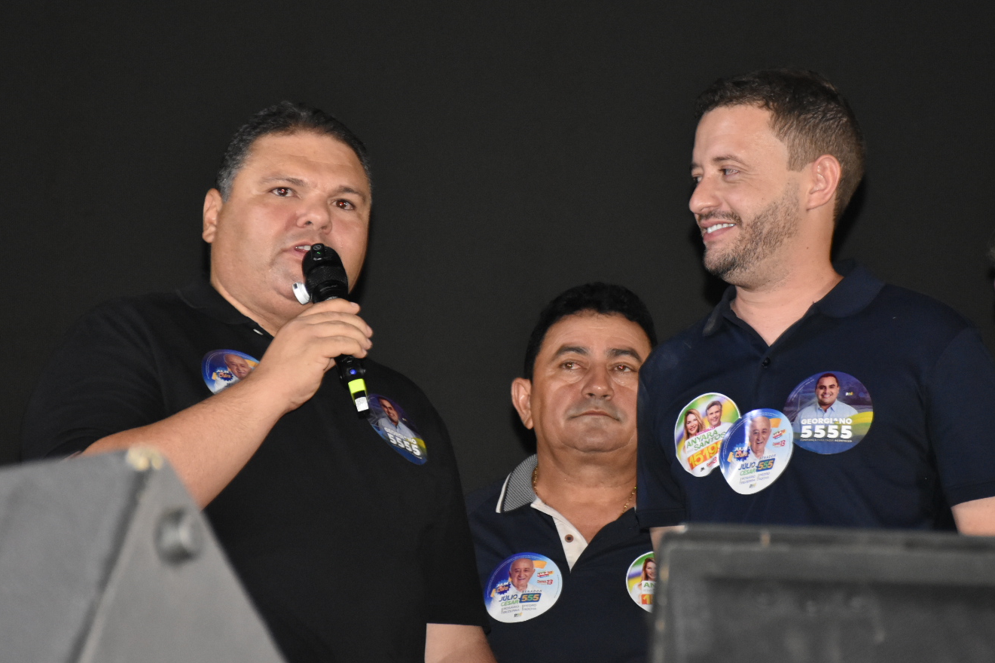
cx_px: 533
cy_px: 289
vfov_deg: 7.5
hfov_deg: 11.2
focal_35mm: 184
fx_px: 5084
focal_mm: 100
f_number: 5.6
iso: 2500
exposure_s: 1/100
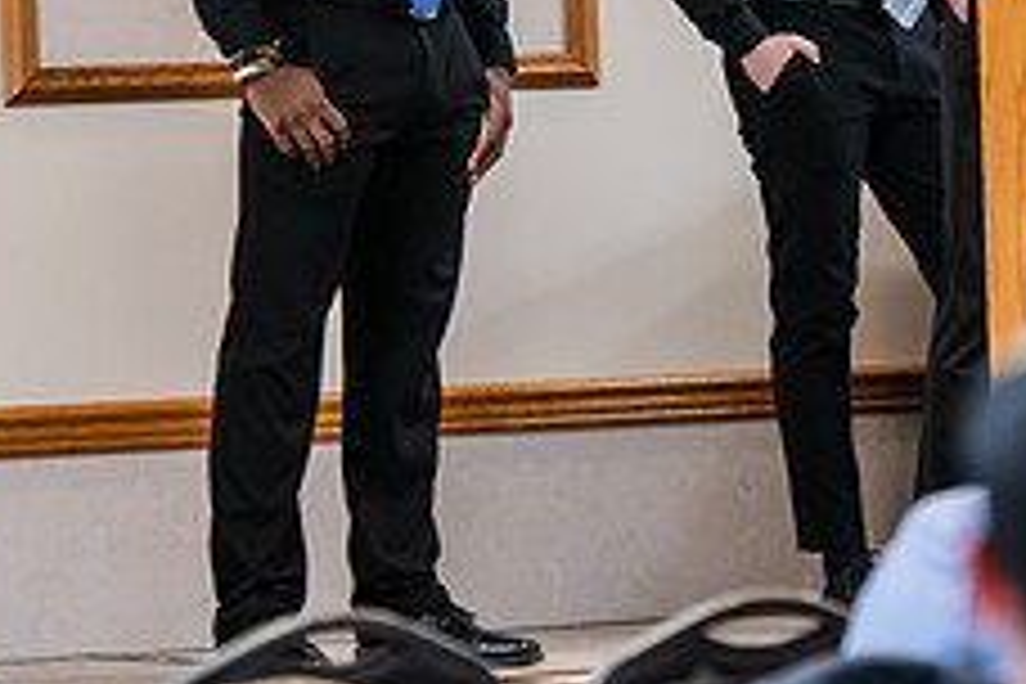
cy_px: -47
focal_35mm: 344
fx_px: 9803
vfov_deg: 4.0
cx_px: 738
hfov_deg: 6.0
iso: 2000
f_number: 3.2
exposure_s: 1/200
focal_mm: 135
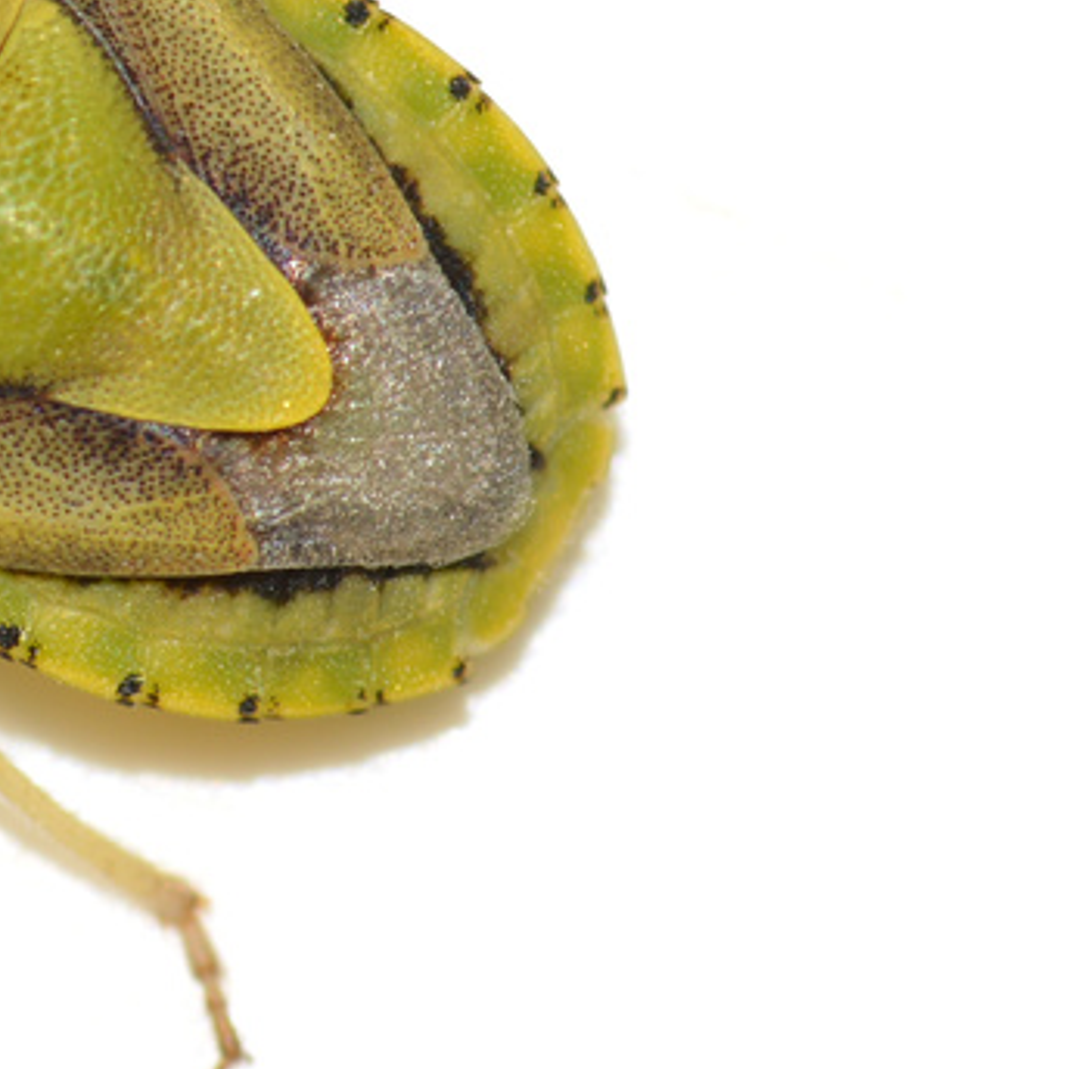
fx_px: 12438
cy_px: 221
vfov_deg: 4.9
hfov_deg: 4.9
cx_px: 14
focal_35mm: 356
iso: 100
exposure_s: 1/200
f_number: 18
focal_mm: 100
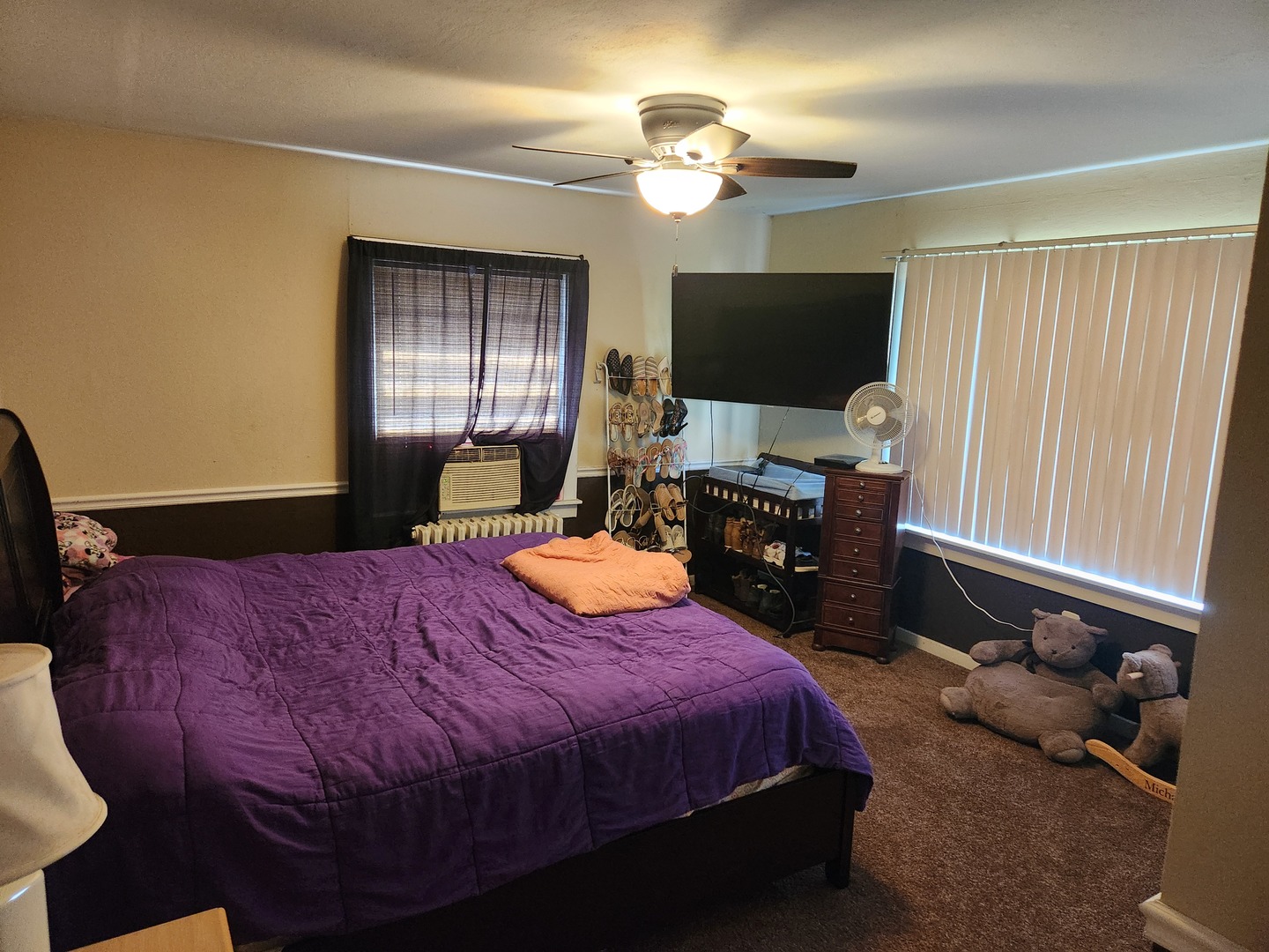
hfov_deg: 73.9
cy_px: 476
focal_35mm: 23
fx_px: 843
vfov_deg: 58.9
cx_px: 634
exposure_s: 1/60
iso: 640
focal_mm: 5.4
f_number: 1.8
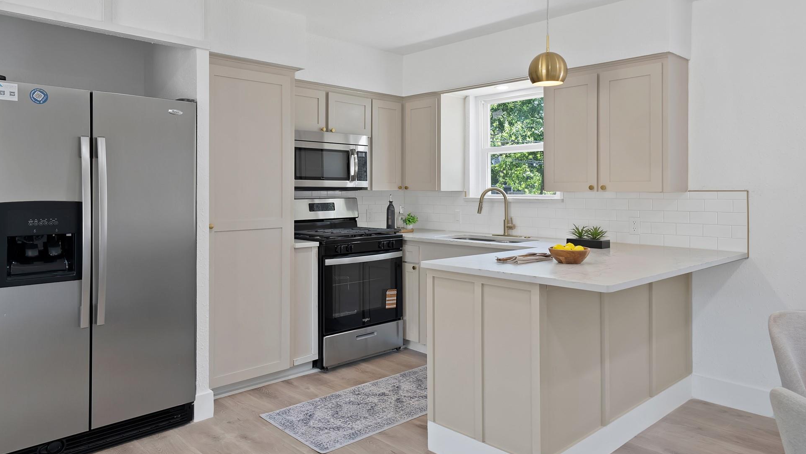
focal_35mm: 25
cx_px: 402
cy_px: 195
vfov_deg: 45.9
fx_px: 534
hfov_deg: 74.0
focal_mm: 23
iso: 640
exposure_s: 1/5
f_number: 9
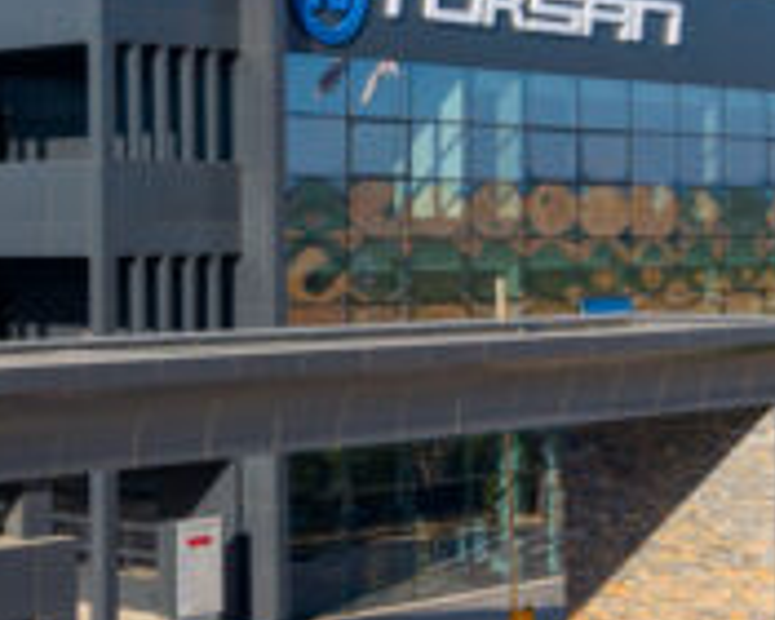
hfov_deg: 18.5
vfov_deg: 14.9
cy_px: 257
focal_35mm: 103
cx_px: 199
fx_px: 2363
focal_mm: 8.67
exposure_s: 1/320
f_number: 1.8
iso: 160
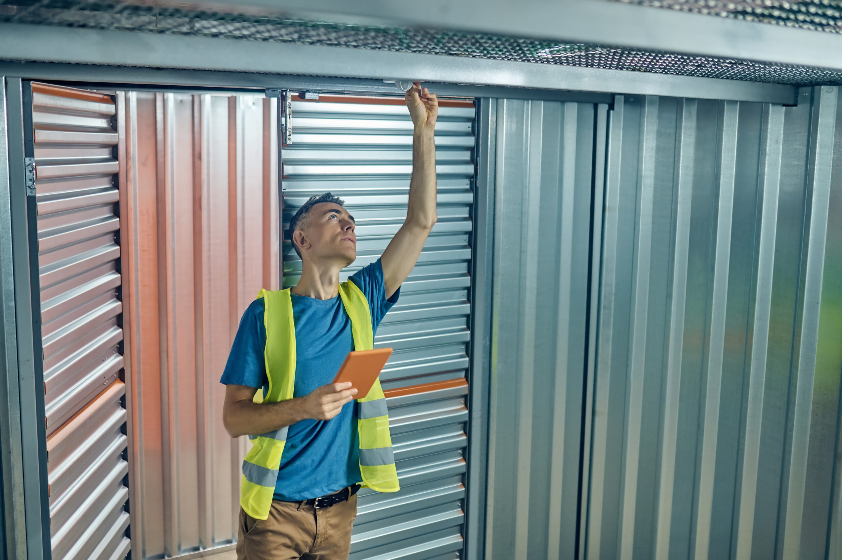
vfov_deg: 37.8
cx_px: 421
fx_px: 818
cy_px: 280
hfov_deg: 54.5
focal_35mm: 35
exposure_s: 1/160
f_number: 2
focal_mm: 35
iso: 400
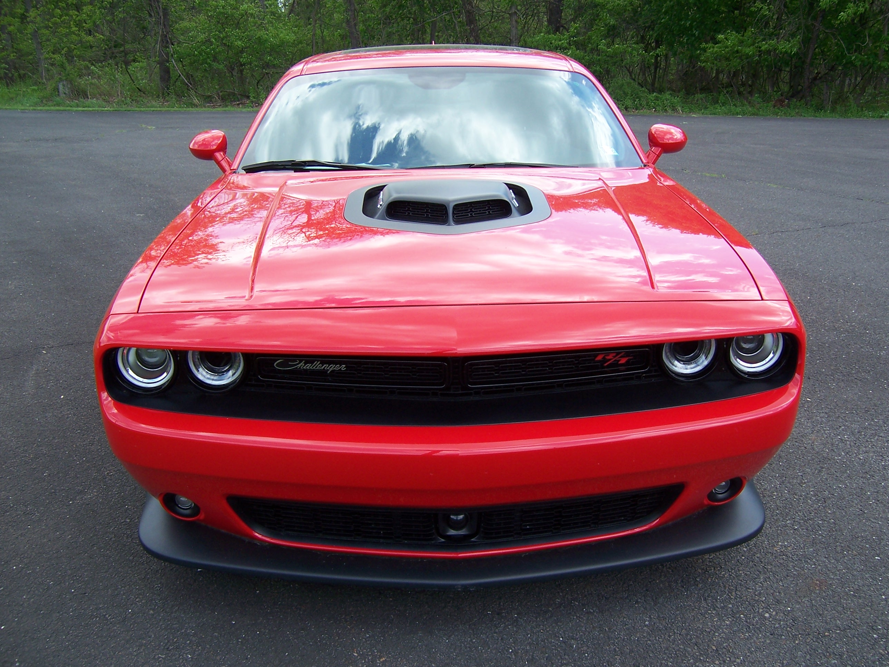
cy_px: 334
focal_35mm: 33
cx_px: 444
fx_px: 847
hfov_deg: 55.4
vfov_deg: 42.9
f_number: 3.4
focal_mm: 5.5
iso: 80
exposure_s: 1/250
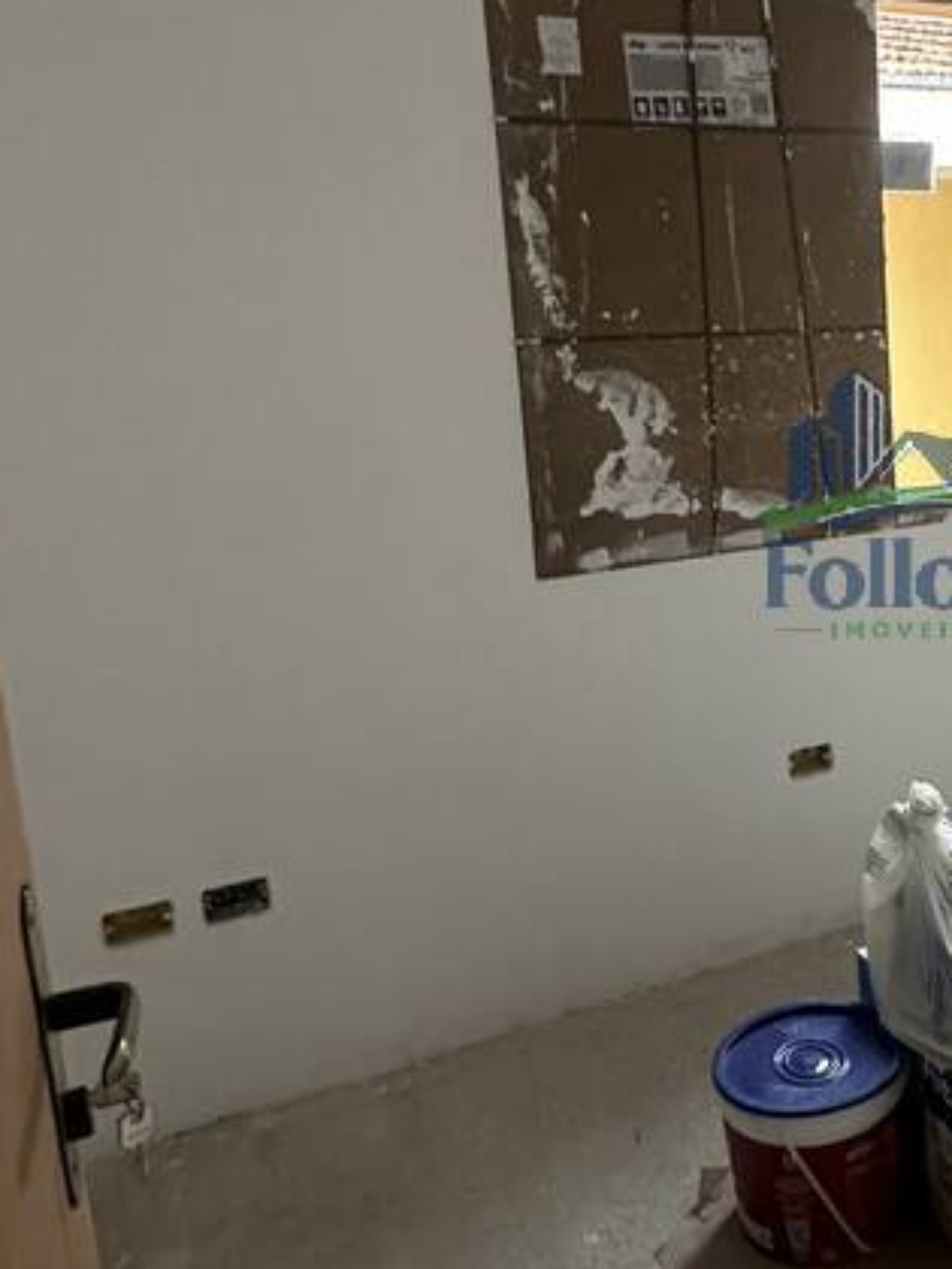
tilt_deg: -9.7
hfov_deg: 36.4
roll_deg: +1.2
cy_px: 535
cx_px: 910
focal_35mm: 36
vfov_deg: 51.1
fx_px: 1320
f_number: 2.2
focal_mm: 2.22
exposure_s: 1/60
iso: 640
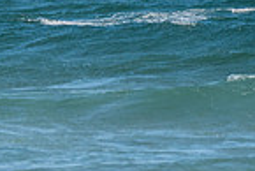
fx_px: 5665
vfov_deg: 1.7
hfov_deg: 2.6
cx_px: -186
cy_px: -156
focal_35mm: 799
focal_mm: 200
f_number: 5.6
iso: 500
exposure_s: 1/4000
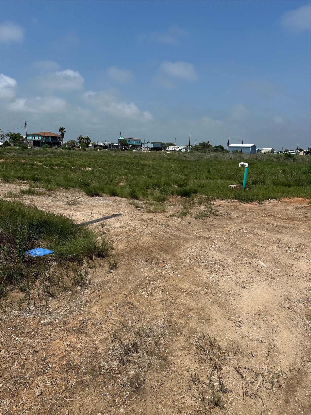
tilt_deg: -10.4
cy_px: 208
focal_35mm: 24
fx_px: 287
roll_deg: -1.9
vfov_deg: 71.6
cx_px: 156
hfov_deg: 56.8
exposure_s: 1/8197
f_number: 1.78
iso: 80
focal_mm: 6.86
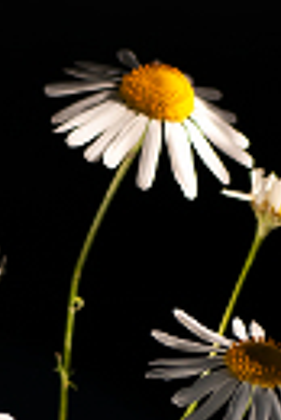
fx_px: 6364
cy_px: 443
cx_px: 78
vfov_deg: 3.8
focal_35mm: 545
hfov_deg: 2.5
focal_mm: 90
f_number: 5
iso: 100
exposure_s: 1/250
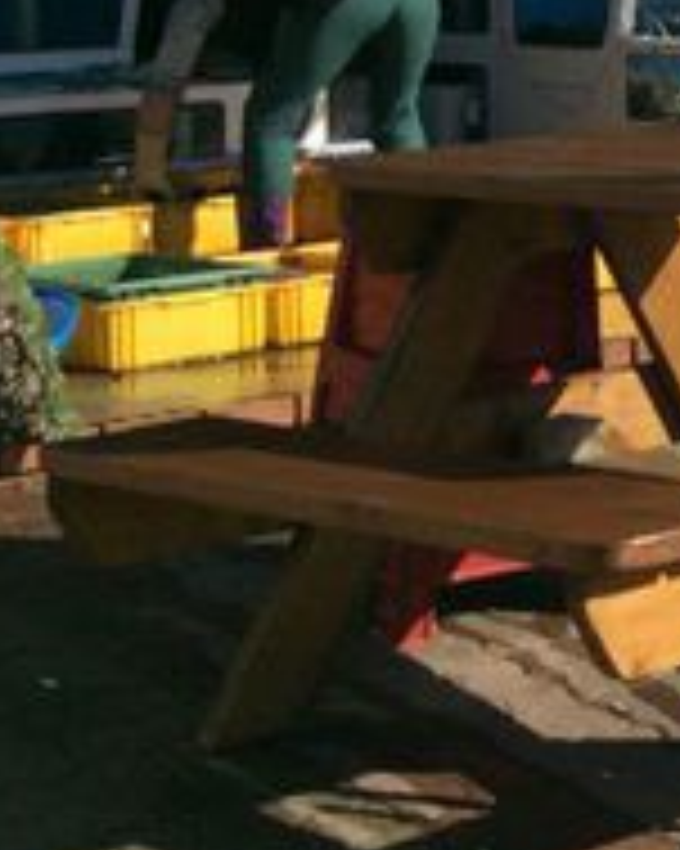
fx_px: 2996
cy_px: -135
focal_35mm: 119
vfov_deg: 15.6
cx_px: 1457
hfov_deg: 11.4
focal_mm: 3.3
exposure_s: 1/1845
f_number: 2.4
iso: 32
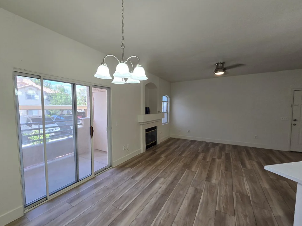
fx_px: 122
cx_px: 140
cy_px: 119
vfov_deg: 85.6
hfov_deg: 101.9
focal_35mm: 14
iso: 64
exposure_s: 1/60
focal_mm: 2.2
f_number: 2.2
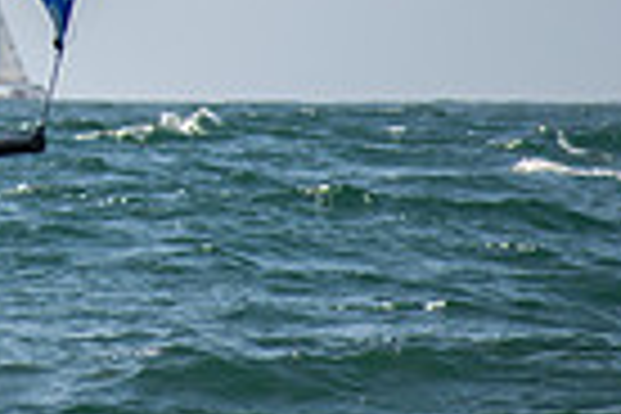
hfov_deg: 2.1
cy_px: -381
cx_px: -564
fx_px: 16559
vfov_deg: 1.4
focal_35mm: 960
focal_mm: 145
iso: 200
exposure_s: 1/1000
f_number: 6.3
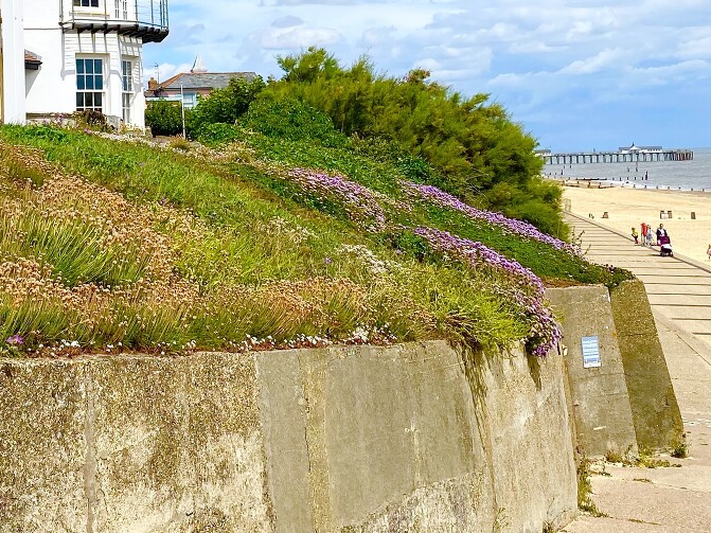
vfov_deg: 23.1
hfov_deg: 30.6
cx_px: 160
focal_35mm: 62
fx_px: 1273
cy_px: 59
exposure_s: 1/6410
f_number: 1.8
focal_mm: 4.25
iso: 32
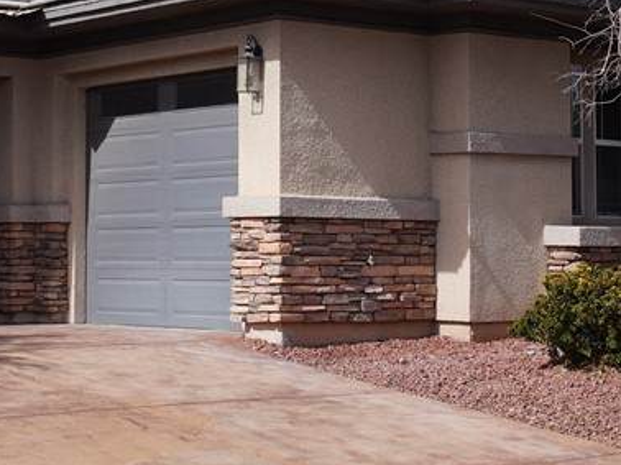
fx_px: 1710
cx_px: 97
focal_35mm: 95
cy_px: 117
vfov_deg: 15.4
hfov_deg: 20.3
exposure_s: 1/800
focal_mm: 23
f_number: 5
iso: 100
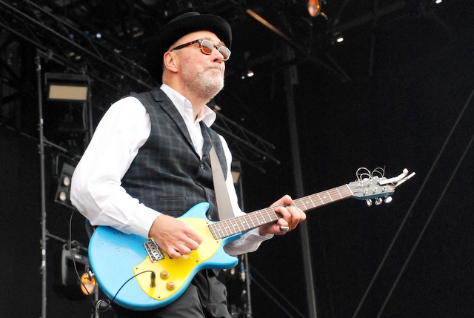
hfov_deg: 23.3
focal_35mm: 87
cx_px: 237
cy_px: 159
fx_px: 1147
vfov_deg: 15.8
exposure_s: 1/800
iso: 1600
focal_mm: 58
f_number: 5
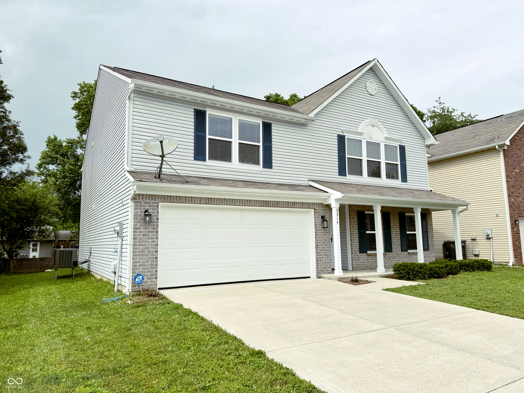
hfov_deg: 71.6
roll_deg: +0.5
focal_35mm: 24
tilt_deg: +7.1
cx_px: 262
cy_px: 196
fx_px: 363
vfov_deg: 56.8
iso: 80
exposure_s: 1/6410
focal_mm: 6.76
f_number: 1.78
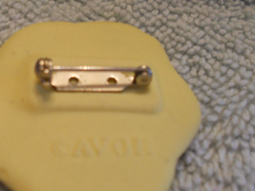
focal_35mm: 48
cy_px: 100
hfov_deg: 39.5
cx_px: 101
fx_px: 354
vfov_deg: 30.3
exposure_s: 1/30
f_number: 3.5
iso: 250
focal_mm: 5.8
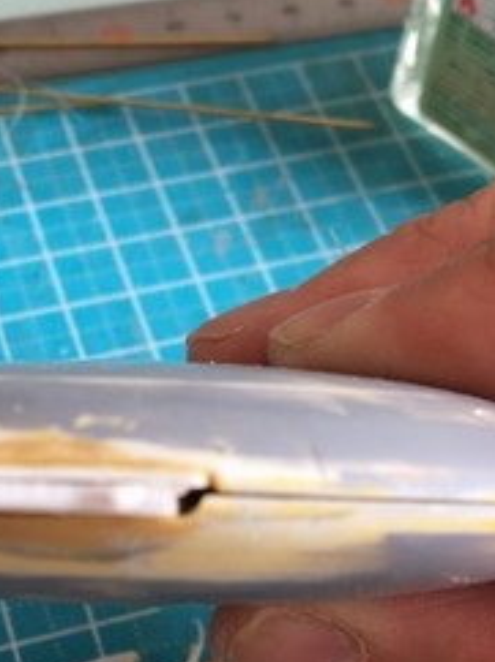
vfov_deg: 26.9
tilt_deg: -53.4
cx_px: 115
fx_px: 1375
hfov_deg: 20.2
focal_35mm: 72
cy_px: 449
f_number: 2.2
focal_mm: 4.15
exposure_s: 1/100
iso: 32
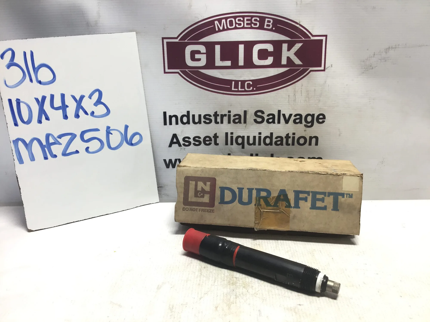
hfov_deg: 58.4
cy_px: 161
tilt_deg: -19.7
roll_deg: -0.2
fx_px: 385
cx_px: 215
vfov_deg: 45.4
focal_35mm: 31
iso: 32
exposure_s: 1/120
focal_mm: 3.3
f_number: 2.4
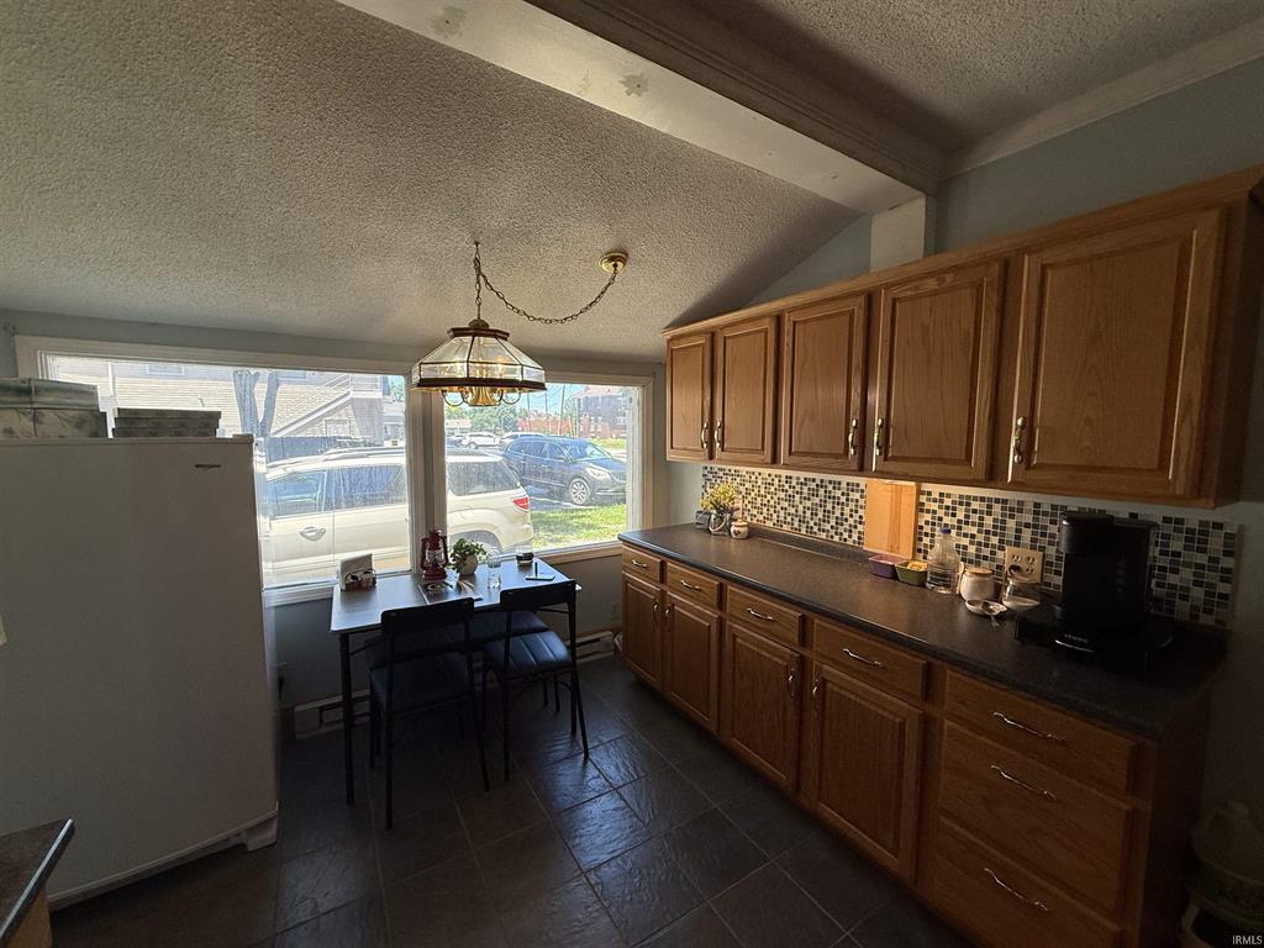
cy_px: 474
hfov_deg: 102.1
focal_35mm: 14
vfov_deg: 85.7
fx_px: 511
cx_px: 632
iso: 64
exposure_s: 1/191
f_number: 2.2
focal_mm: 2.22
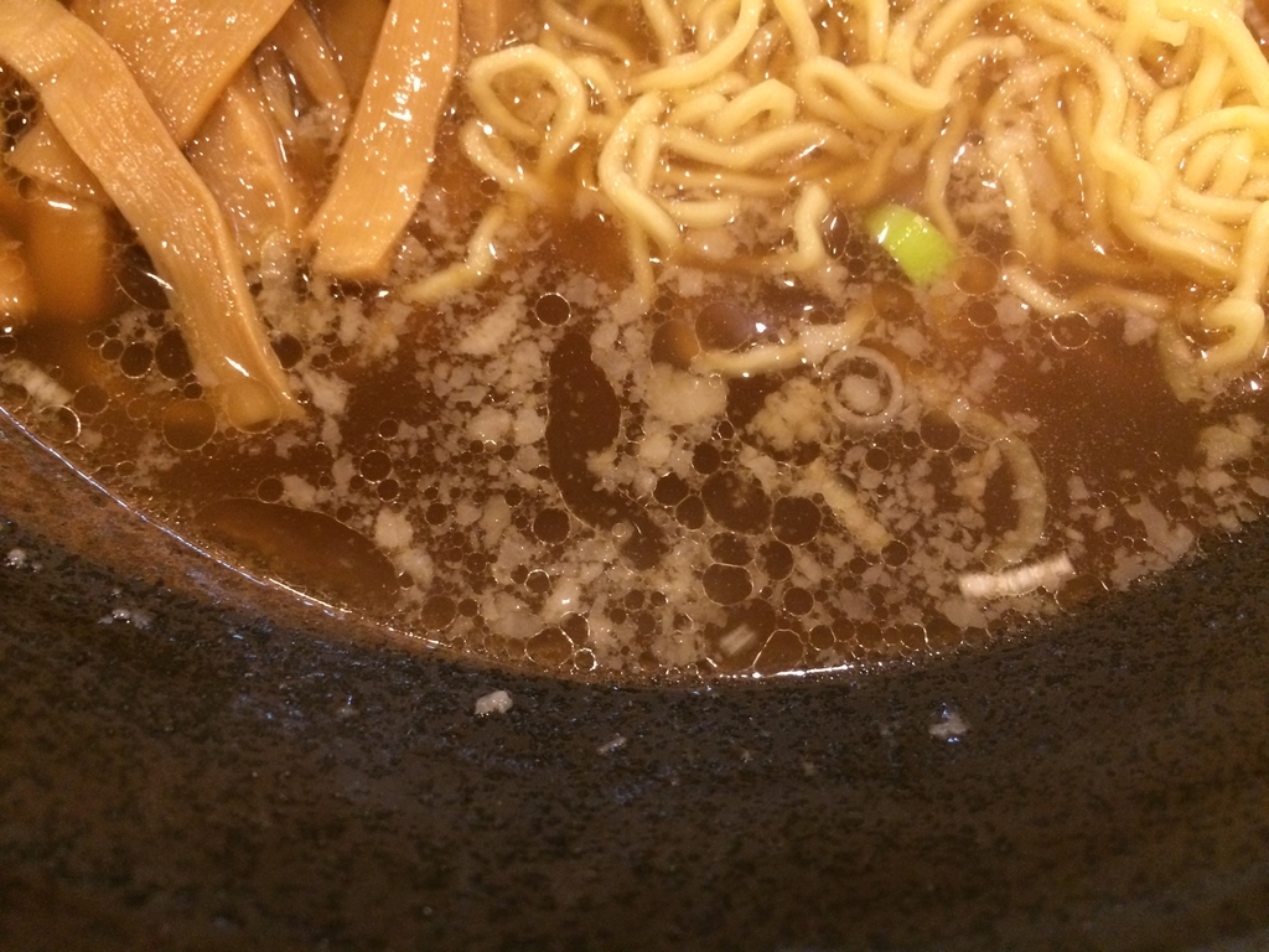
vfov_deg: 48.2
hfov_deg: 61.7
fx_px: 1063
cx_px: 634
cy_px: 476
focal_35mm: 29
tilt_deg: -71.4
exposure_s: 1/15
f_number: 2.2
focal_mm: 4.15
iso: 320
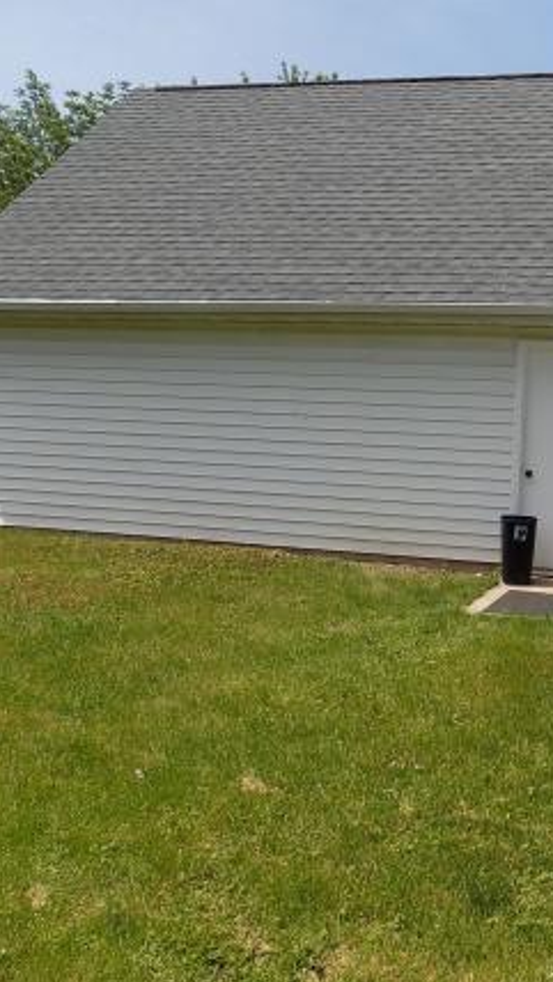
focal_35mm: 34
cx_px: 514
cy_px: 498
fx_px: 886
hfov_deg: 32.7
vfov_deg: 58.0
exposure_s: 1/1250
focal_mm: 4
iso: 80
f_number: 3.1
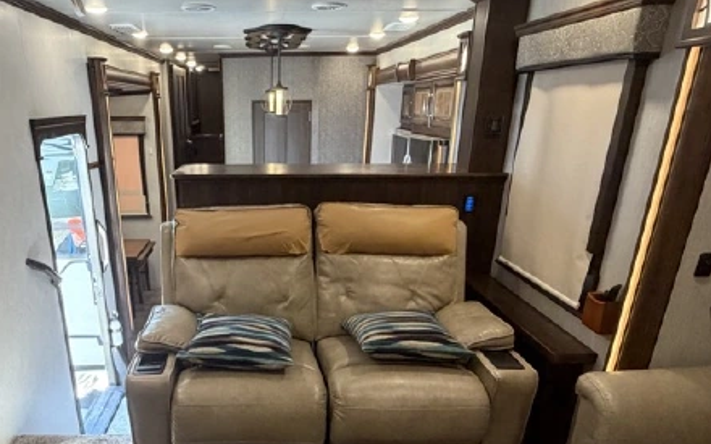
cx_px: 268
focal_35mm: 27
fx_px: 523
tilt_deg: -19.5
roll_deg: +0.5
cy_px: 304
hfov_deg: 67.4
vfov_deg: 45.2
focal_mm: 2.22
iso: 400
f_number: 2.2
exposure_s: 1/60
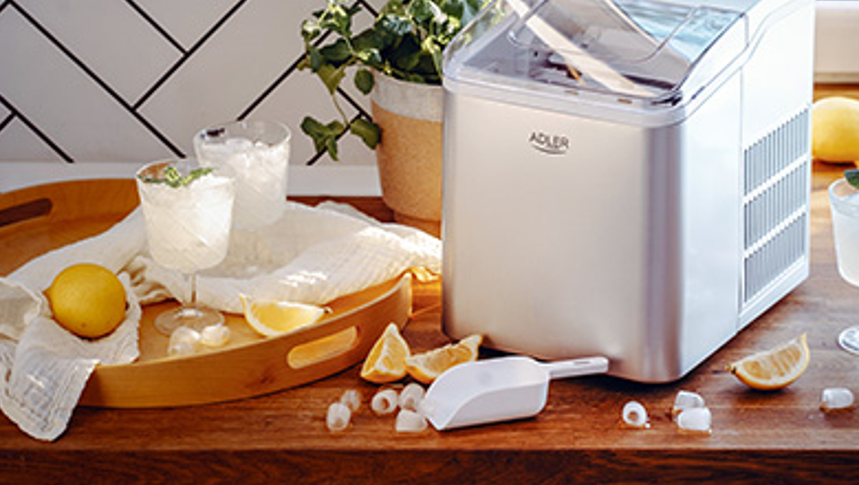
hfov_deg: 18.8
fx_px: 2598
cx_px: 476
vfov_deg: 10.6
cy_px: 173
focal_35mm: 114
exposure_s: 1/160
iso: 400
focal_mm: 85
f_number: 6.3
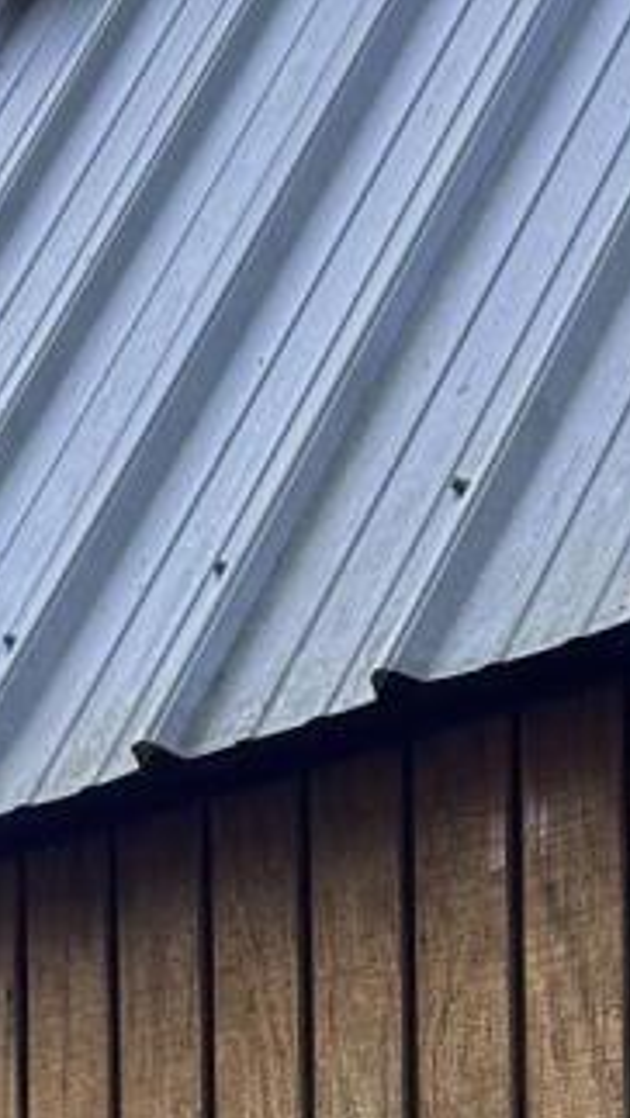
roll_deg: +0.7
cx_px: 1115
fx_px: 4805
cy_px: 1682
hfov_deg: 7.3
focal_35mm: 162
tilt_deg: +2.0
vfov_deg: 12.6
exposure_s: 1/121
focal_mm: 6.76
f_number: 1.78
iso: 50
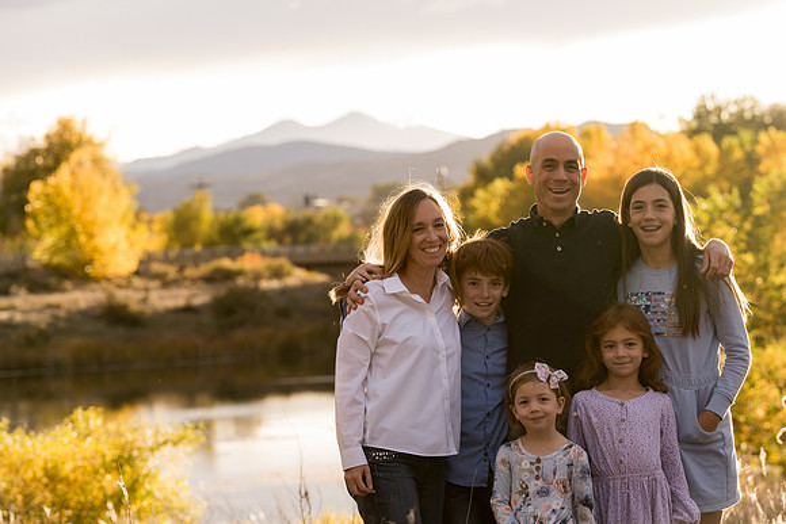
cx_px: 393
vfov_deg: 9.0
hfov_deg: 13.4
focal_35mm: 153
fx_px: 3341
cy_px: 262
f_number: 6.3
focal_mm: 153
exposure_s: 1/250
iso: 640
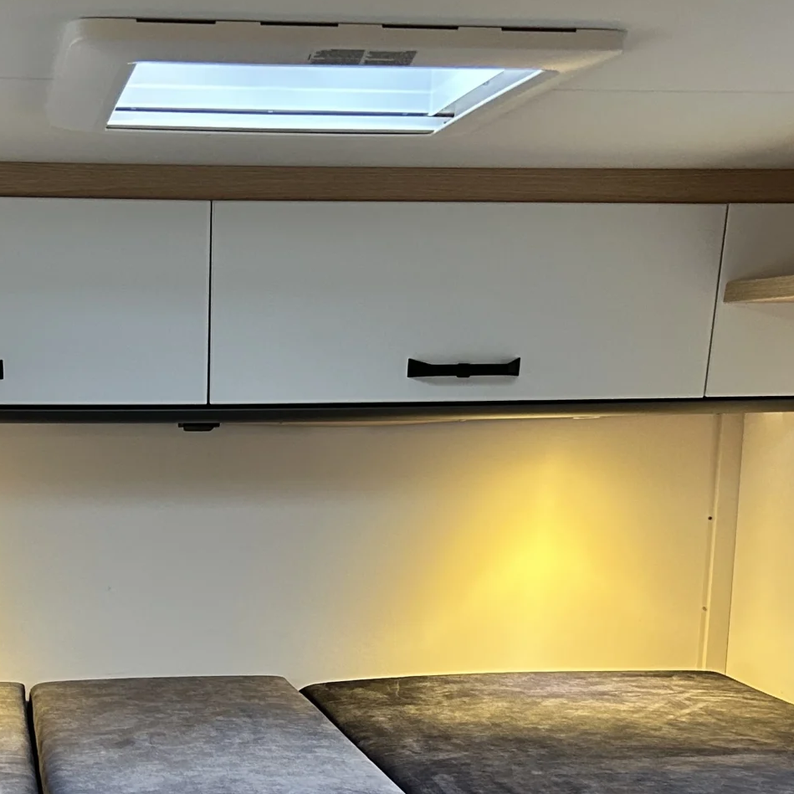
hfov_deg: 27.4
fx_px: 1609
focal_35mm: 62
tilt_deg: -12.8
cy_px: 767
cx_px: 219
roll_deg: +0.8
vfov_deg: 26.4
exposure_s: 1/60
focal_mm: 5.7
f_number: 1.5
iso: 320
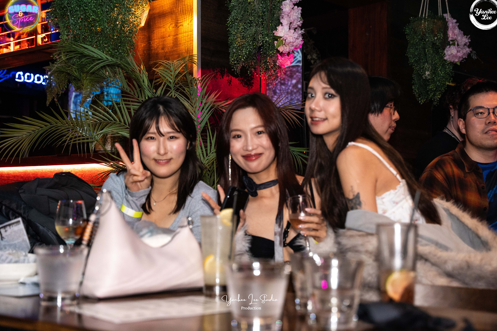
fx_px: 725
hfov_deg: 37.8
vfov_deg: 25.7
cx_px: 251
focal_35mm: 53
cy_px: 164
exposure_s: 1/125
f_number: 3.5
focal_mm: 51.5
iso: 6400
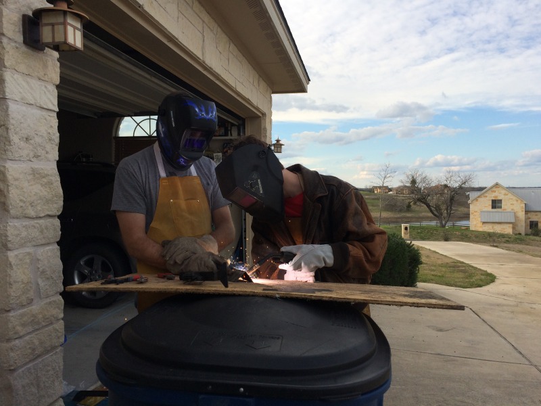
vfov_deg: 48.2
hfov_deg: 61.7
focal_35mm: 29
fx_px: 453
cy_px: 203
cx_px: 270
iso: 32
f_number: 2.2
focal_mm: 4.15
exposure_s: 1/1080
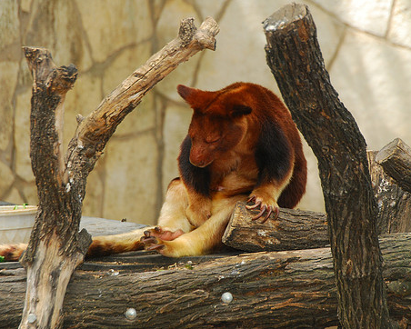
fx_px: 2860
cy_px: 155
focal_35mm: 235
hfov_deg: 8.2
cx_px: 215
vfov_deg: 6.6
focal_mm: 130
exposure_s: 1/200
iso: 400
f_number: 6
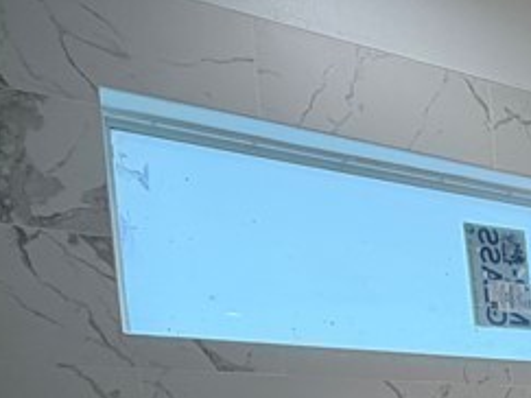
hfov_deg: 23.8
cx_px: 848
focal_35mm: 59
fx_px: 905
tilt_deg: -3.9
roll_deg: +3.0
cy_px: 555
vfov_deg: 21.7
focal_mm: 2.22
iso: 125
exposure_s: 1/120
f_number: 2.2
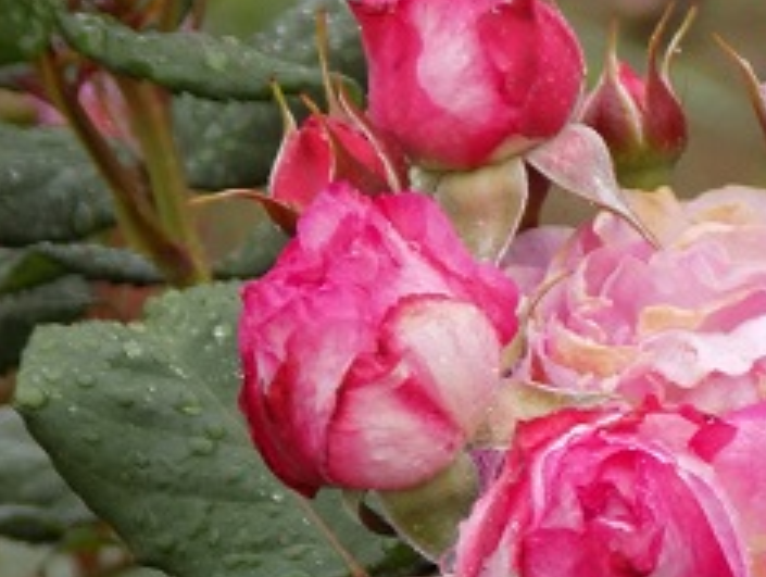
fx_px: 11702
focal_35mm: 528
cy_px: 463
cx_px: 694
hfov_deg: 3.7
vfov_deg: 2.8
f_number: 5.7
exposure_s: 1/30
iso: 200
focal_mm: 46
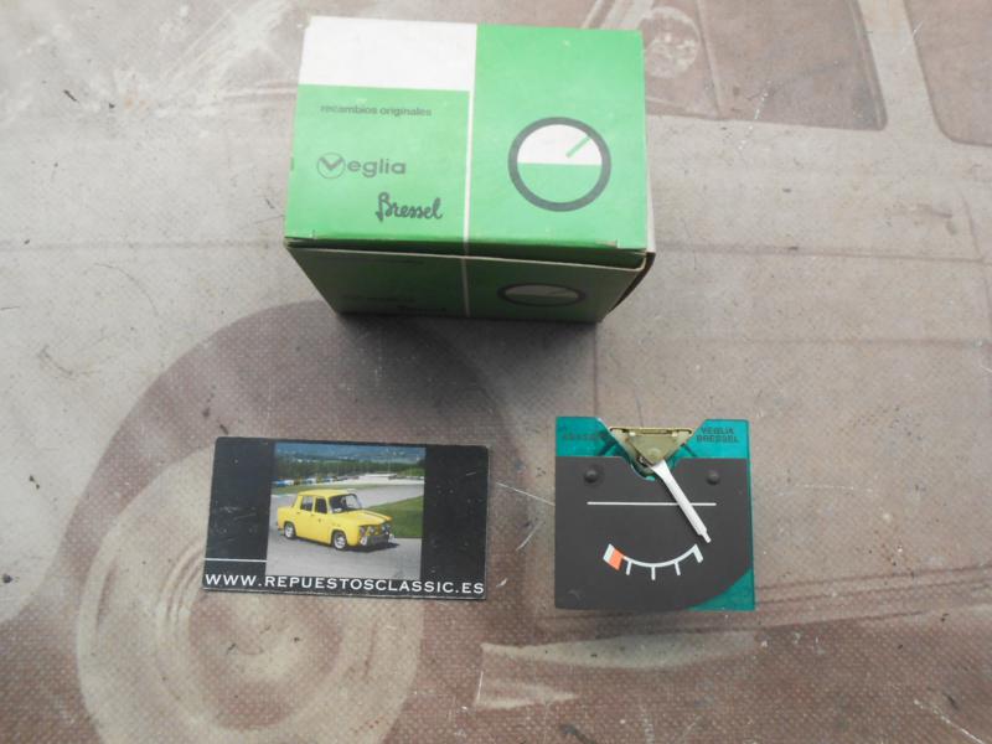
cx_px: 496
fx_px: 745
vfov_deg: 53.1
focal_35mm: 26
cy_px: 372
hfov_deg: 67.3
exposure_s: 1/30
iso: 160
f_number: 3.5
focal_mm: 4.6
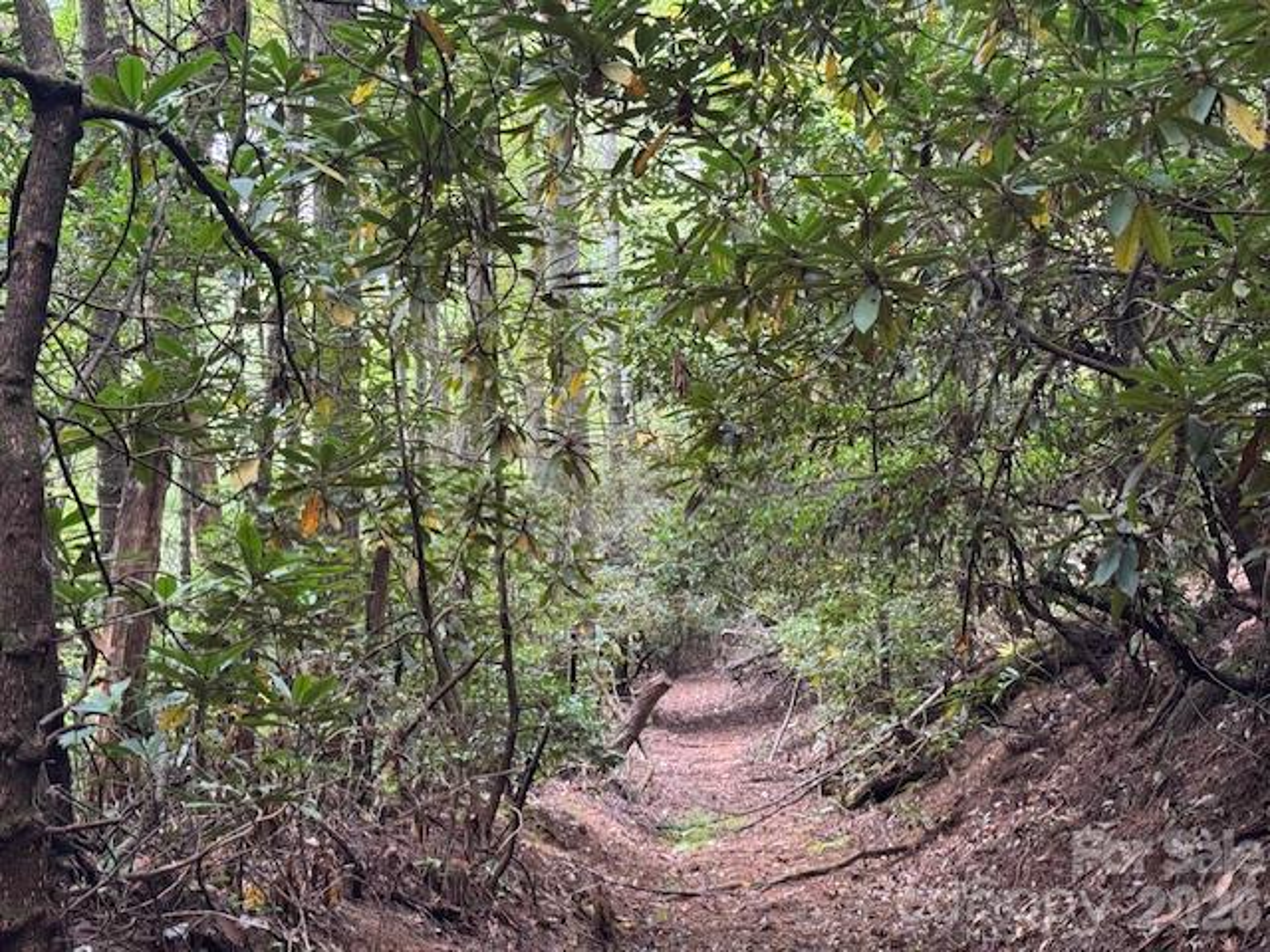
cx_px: 635
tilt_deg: -1.0
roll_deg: -2.1
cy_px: 476
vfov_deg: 30.3
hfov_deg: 39.7
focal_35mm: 48
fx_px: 1761
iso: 200
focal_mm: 6.76
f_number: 1.78
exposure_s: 1/60
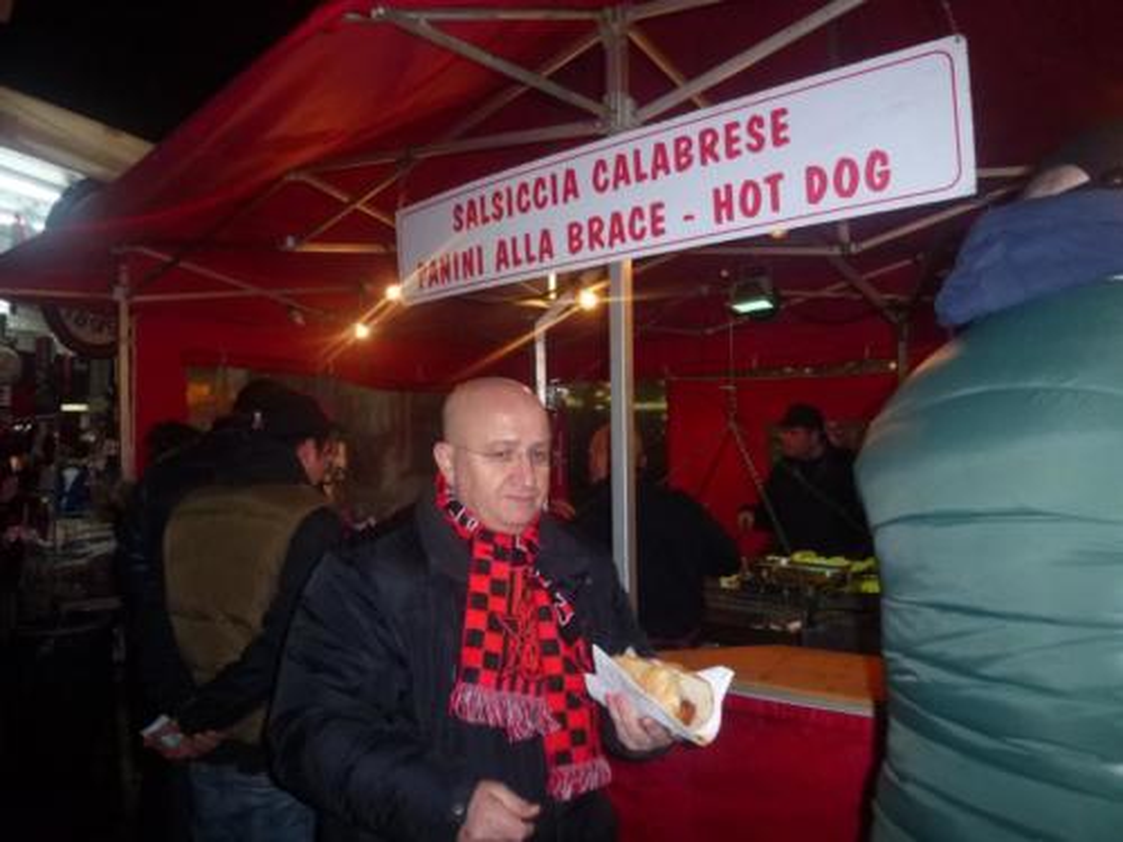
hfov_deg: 71.6
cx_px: 562
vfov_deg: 56.8
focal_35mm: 24
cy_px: 421
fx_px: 779
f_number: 3.3
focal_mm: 4.3
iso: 320
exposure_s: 1/60
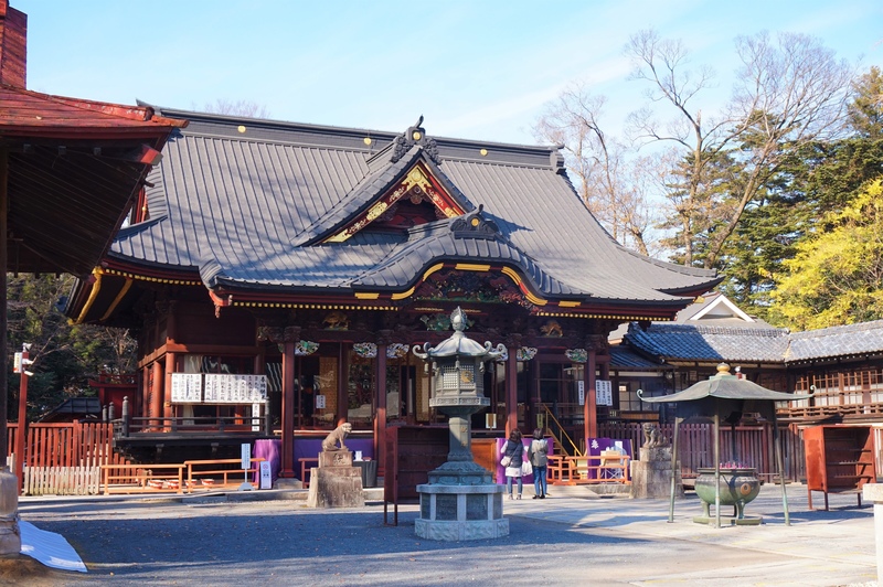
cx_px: 442
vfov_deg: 30.8
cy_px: 294
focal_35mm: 44
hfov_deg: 45.0
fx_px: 1066
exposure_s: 1/80
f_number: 7.1
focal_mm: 29
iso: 100
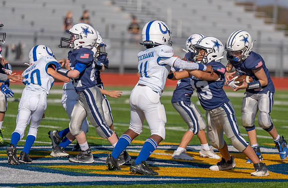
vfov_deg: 5.0
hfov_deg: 7.6
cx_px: 194
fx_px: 2155
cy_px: 104
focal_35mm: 271
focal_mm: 200
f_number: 2.8
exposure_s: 1/3200
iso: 100
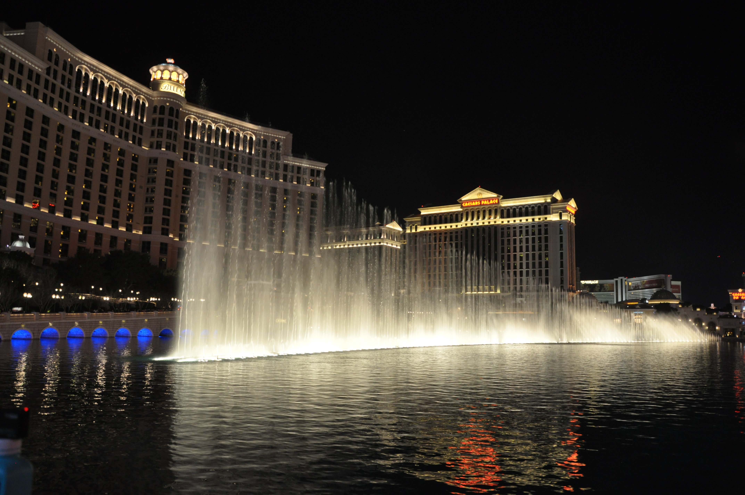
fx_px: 558
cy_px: 248
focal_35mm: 27
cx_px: 372
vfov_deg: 47.8
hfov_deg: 67.4
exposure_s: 1/15
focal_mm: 18
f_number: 5
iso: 800
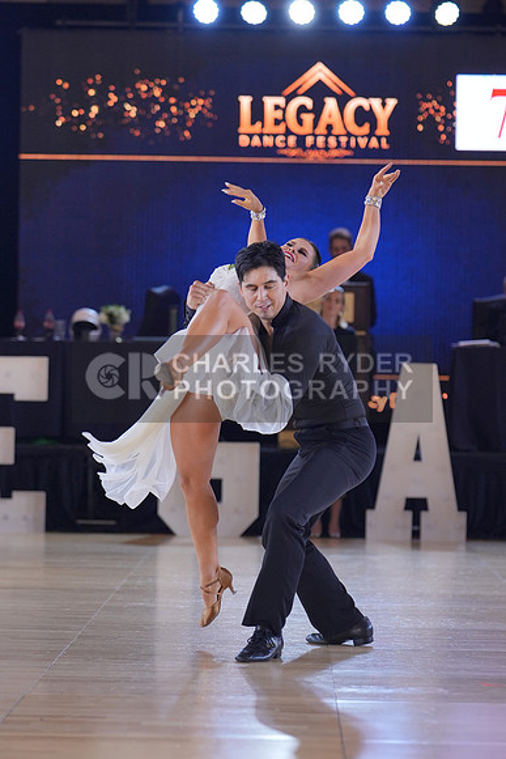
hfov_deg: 10.8
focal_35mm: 127
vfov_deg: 16.1
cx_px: 253
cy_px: 380
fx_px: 2676
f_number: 2
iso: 640
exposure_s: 1/500
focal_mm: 85
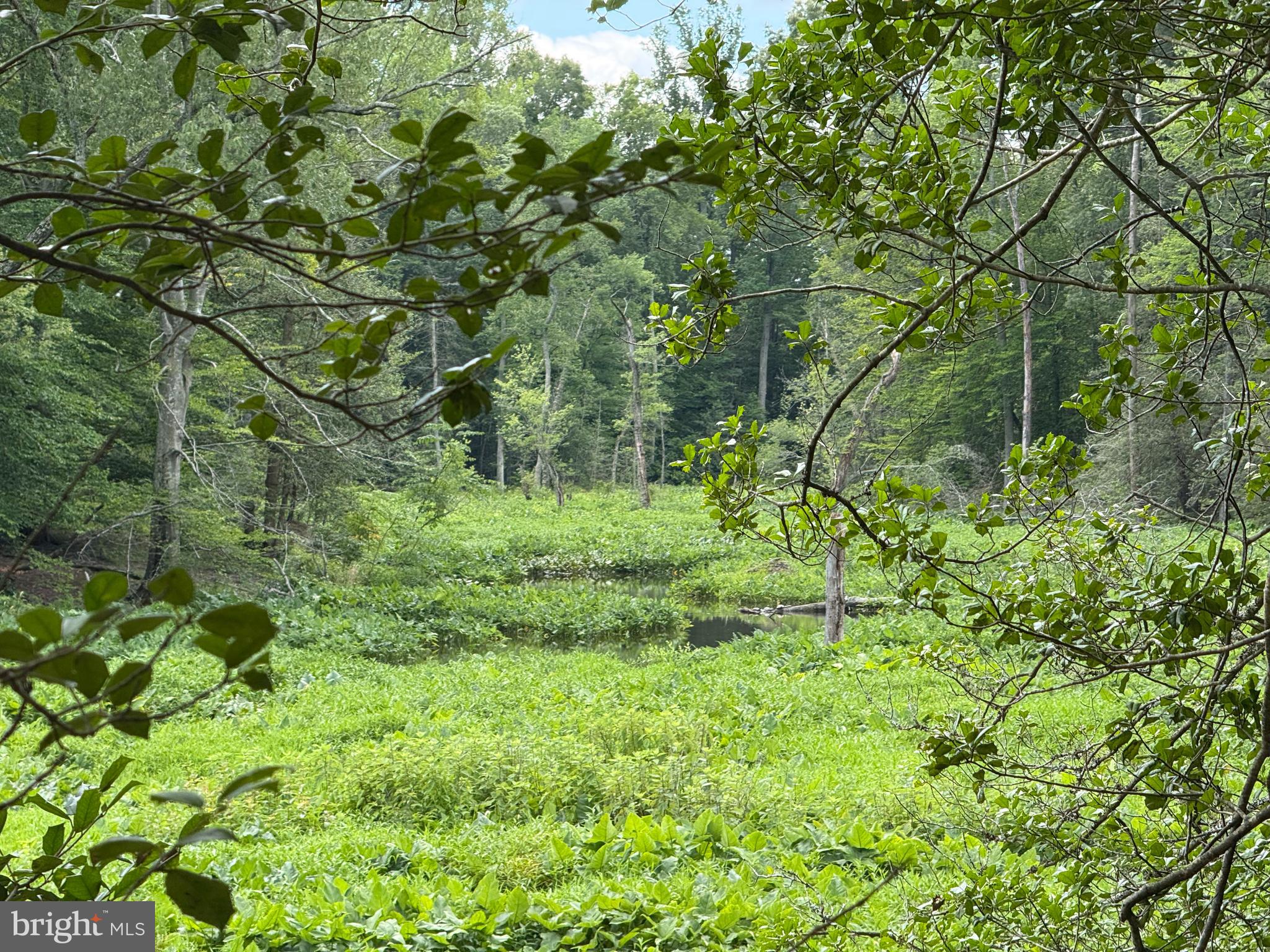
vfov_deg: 12.3
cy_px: 476
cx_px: 635
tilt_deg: -0.5
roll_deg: -0.6
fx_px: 4403
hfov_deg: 16.4
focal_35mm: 120
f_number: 2.8
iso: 64
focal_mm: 15.66
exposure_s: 1/313
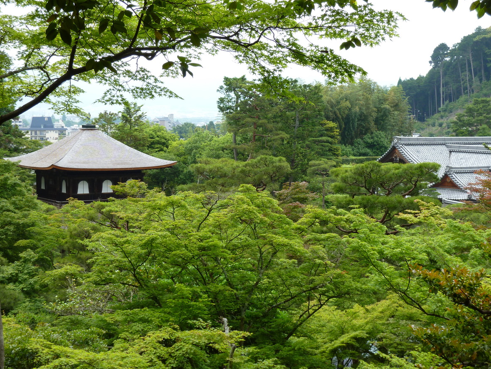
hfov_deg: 30.3
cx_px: 246
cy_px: 187
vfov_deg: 22.9
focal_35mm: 64
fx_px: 908
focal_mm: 10.3
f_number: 4
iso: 80
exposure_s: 1/80
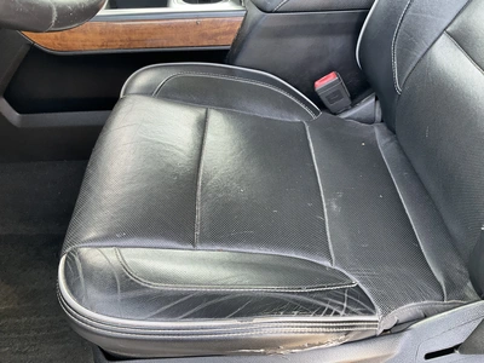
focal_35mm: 29
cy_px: 182
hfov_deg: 61.7
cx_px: 242
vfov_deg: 48.2
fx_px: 405
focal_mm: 3
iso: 64
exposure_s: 1/100
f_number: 1.8
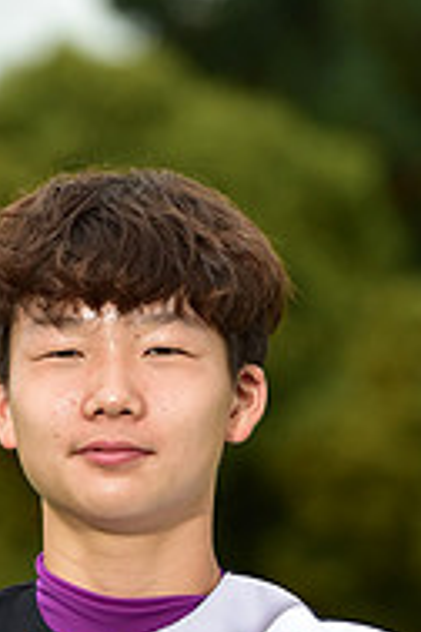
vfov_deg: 3.7
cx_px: 135
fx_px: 9682
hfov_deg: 2.5
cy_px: 769
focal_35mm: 552
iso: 500
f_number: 5
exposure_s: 1/250
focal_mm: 180
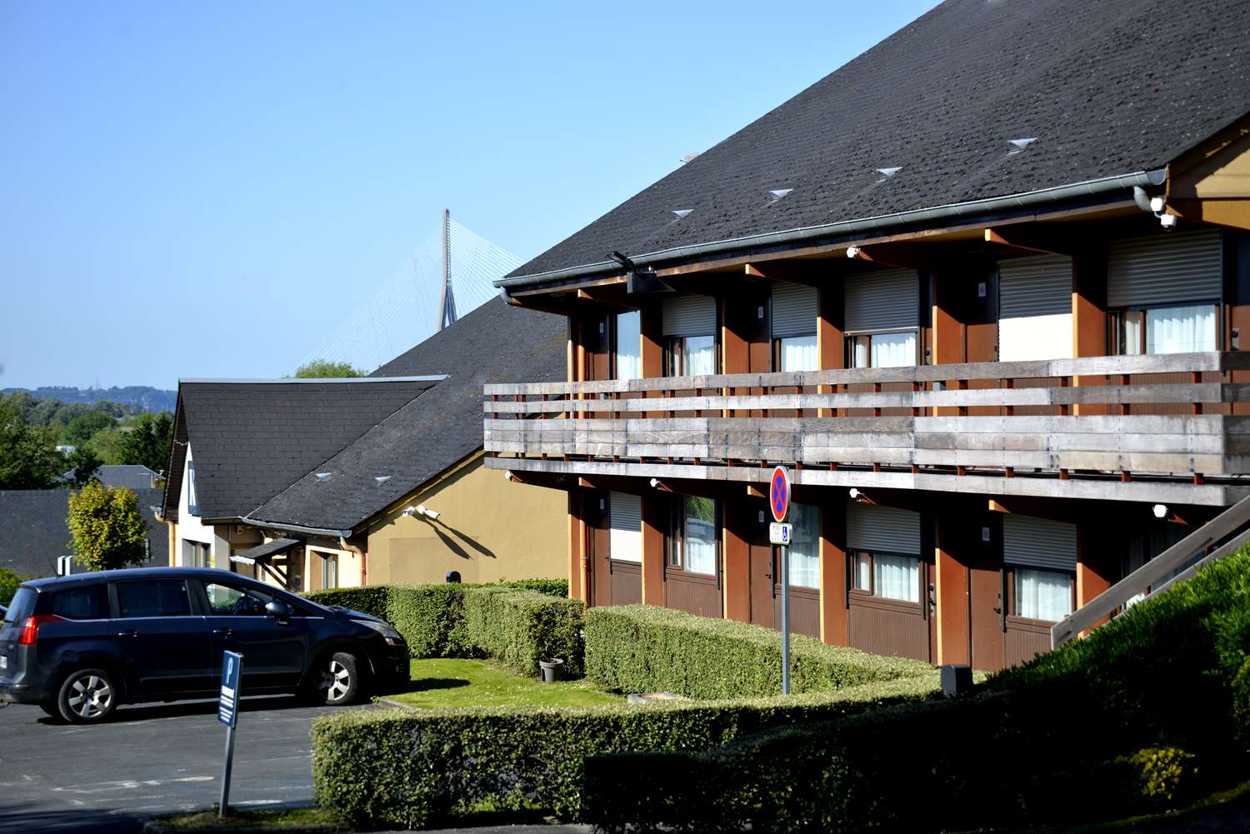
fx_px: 3473
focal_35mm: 100
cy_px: 417
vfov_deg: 13.7
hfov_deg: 20.4
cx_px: 625
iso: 200
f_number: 6.3
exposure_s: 1/640
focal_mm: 100
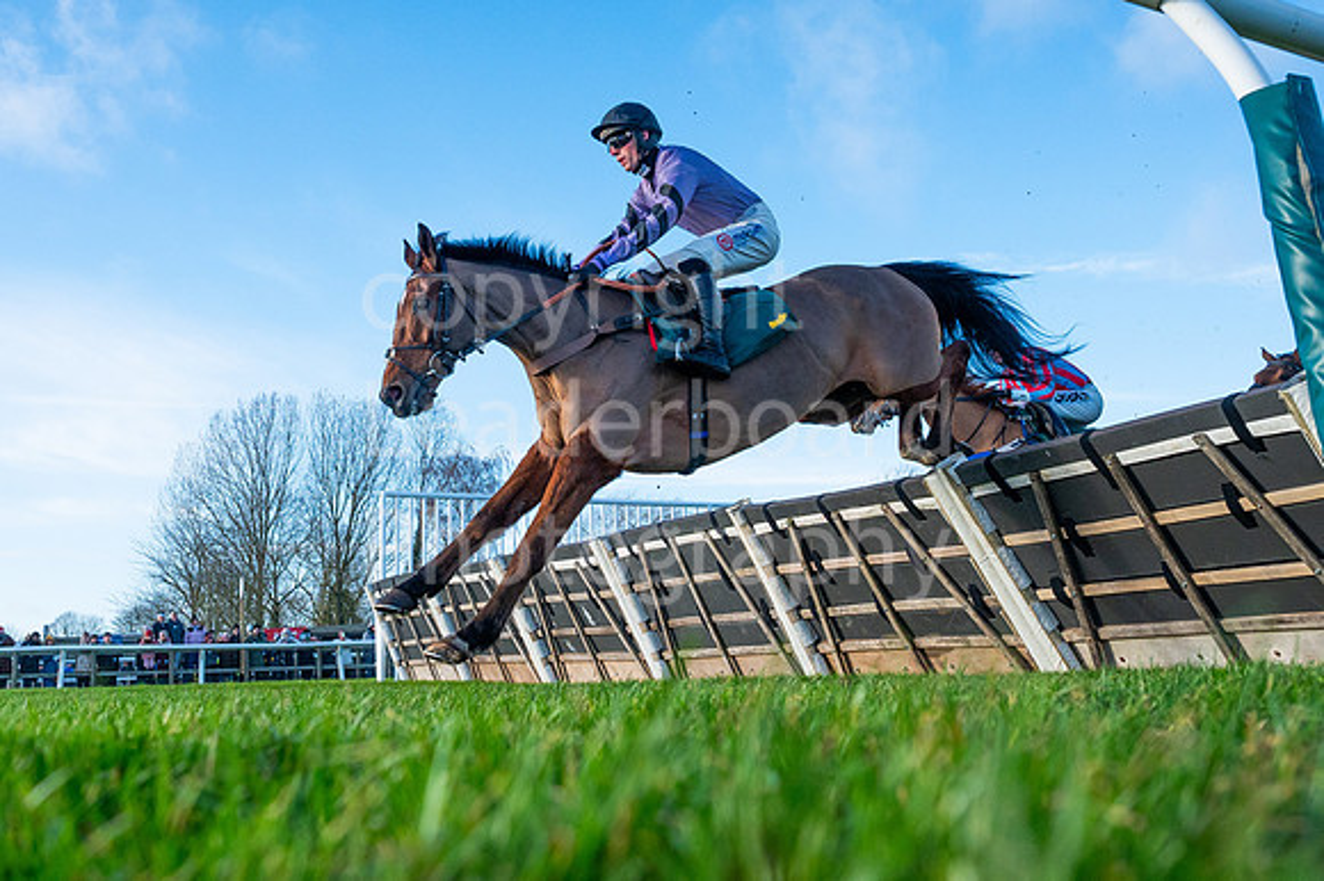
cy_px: 233
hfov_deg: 48.4
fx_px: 1465
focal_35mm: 40
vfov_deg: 32.9
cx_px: 540
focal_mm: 24
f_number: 5
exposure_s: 1/4000
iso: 800
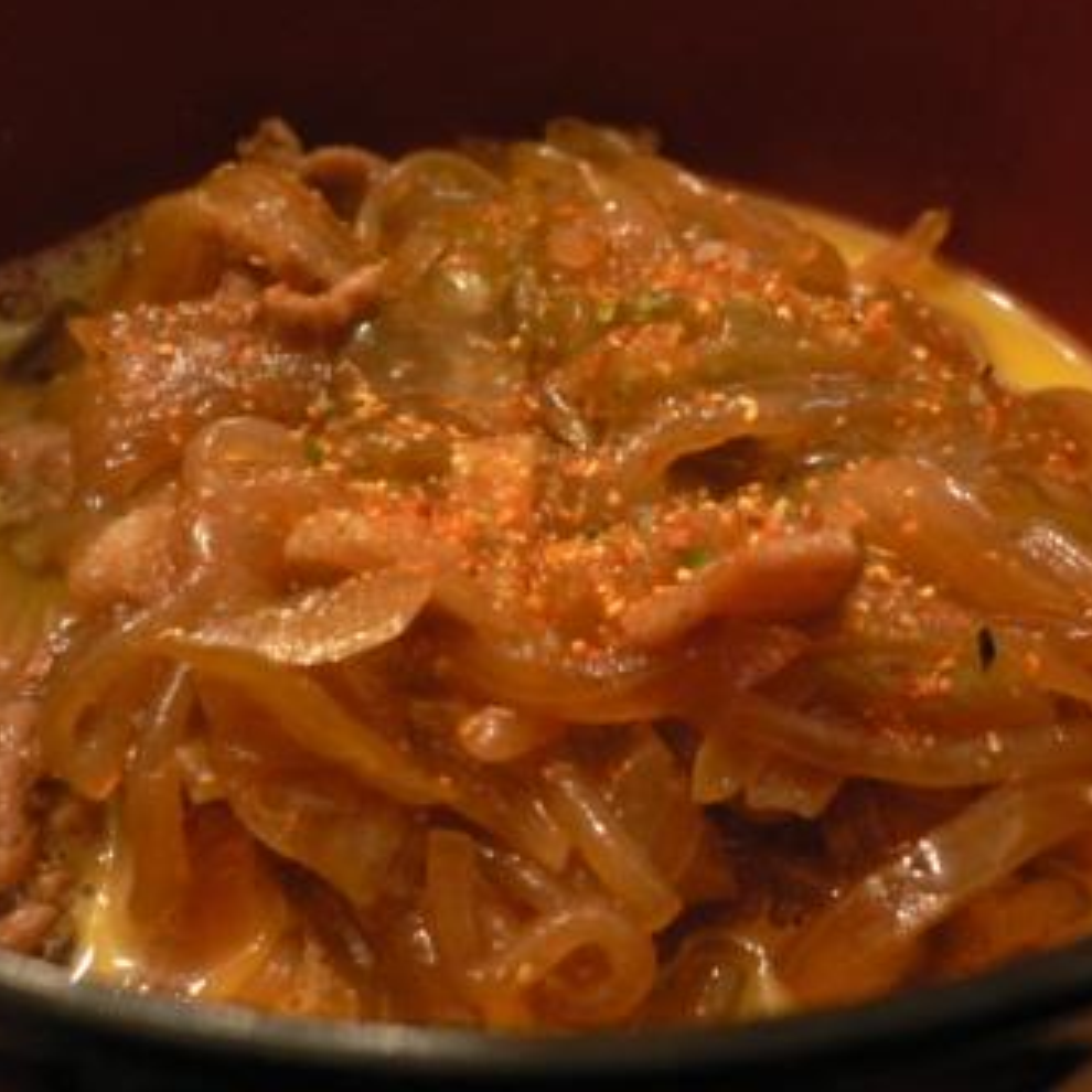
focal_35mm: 42
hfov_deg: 40.0
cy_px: 539
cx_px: 546
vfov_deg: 40.0
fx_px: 1499
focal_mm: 5.8
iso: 200
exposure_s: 1/8
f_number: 2.8
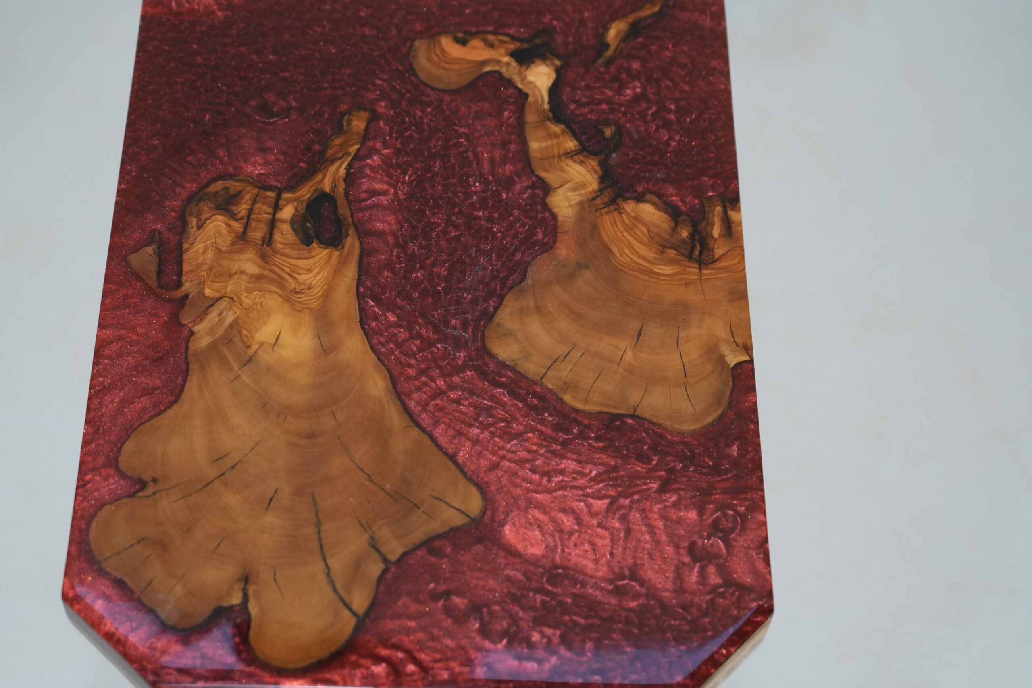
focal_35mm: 70
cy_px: 344
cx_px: 516
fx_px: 2007
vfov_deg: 19.5
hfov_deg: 28.8
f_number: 5
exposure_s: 1/20
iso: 1600
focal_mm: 70
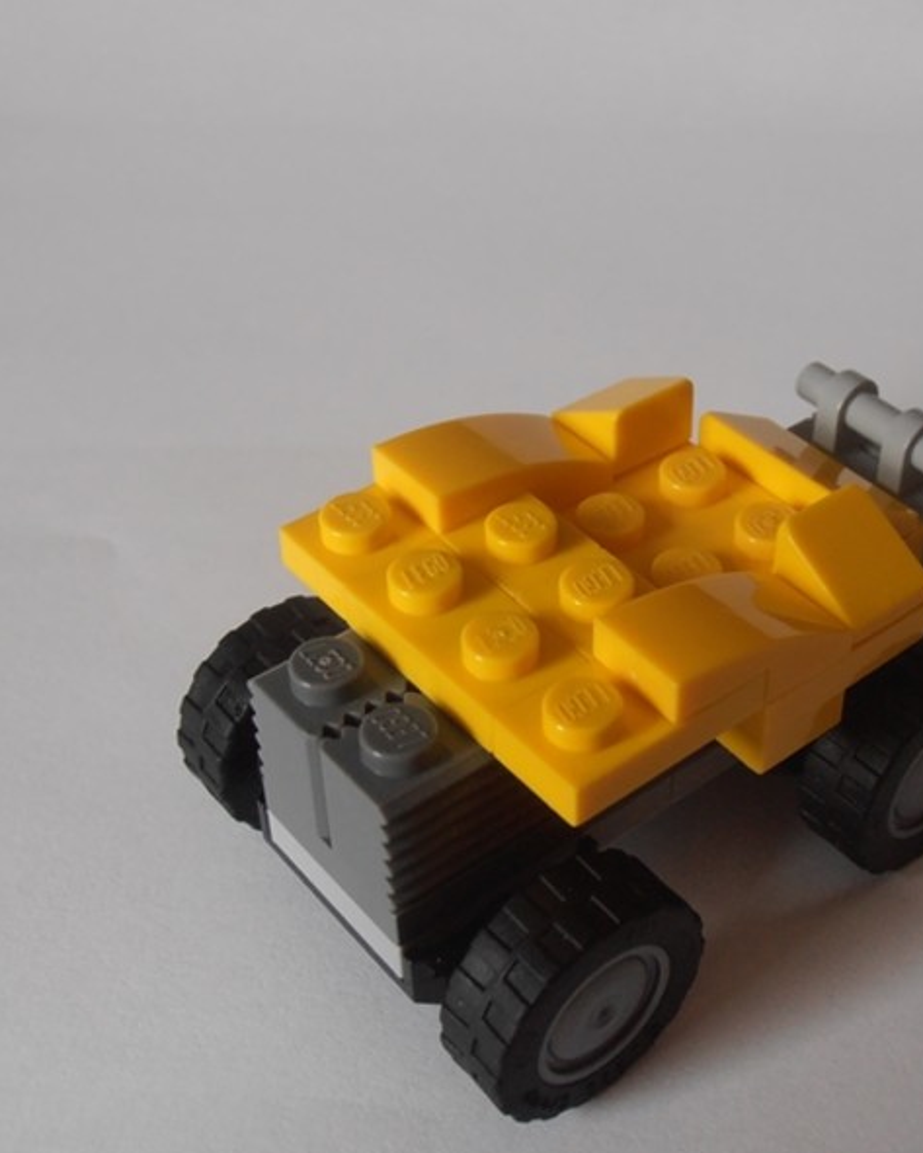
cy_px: 561
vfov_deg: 34.1
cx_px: 611
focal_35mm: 55
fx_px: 1878
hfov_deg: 27.5
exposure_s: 1/30
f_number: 3.9
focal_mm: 6.61
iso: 125
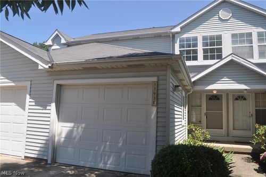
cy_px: 88
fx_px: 199
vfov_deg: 47.8
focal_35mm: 27
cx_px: 133
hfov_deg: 67.4
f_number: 9
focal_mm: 18
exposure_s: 1/320
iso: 200
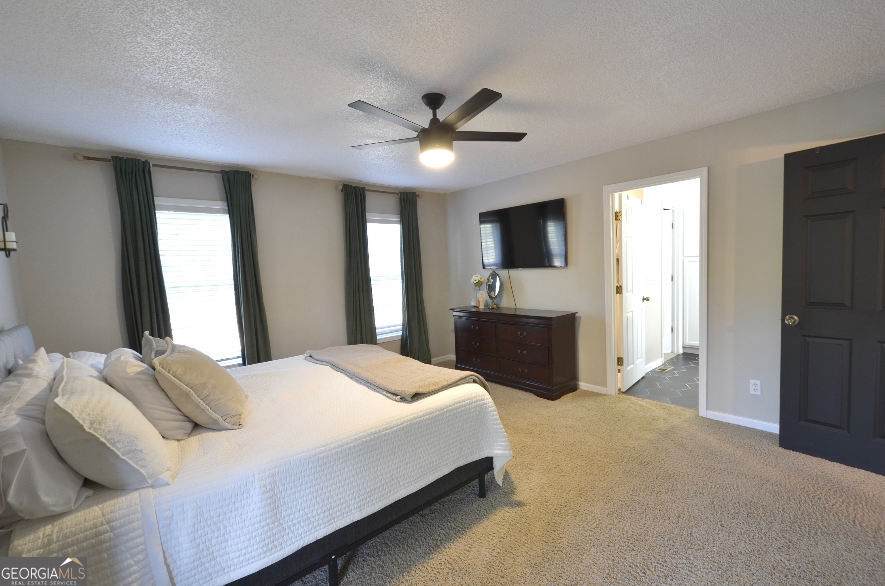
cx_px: 442
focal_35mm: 15
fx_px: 368
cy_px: 293
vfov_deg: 77.1
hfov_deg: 100.5
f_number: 9
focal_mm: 10
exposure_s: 1/1.6
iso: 200
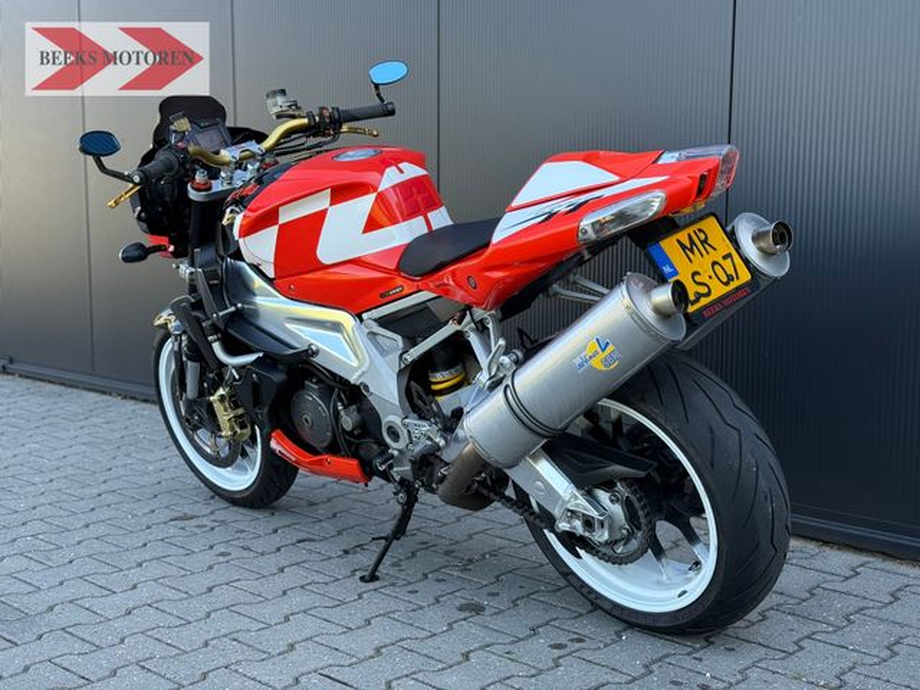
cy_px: 345
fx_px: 1276
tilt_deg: -6.7
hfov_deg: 39.7
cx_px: 460
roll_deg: -0.3
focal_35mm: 48
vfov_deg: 30.3
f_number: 1.78
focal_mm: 6.76
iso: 64
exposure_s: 1/420
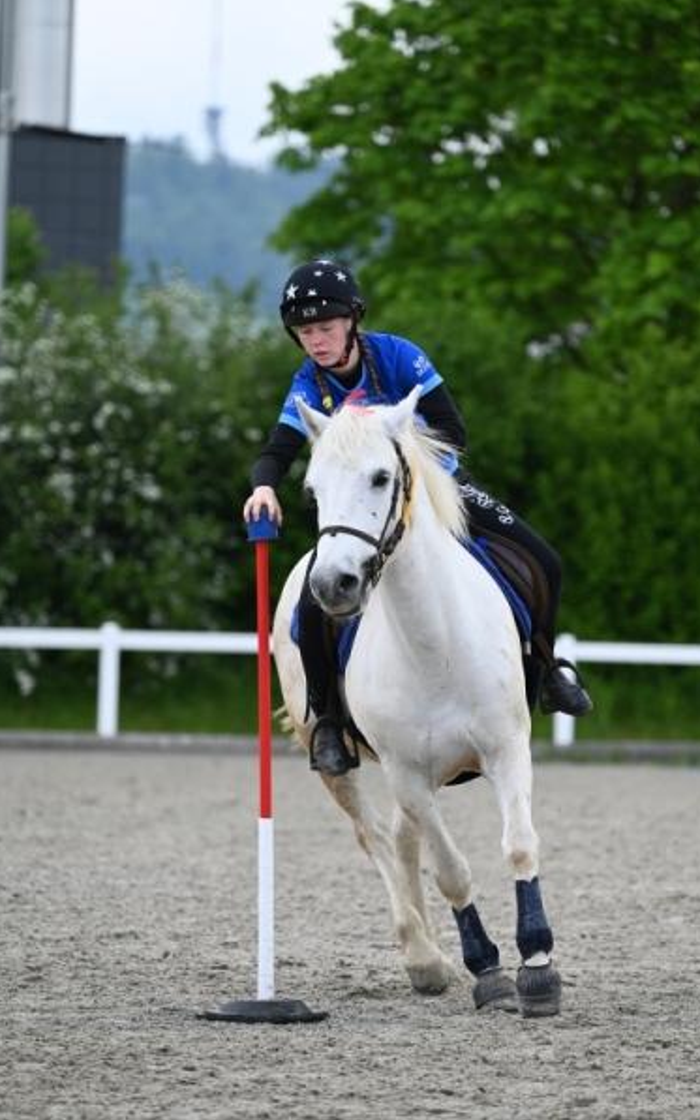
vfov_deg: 9.8
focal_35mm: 215
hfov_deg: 6.1
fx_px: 6564
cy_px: 559
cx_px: 365
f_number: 5
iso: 640
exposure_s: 1/1250
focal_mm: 210
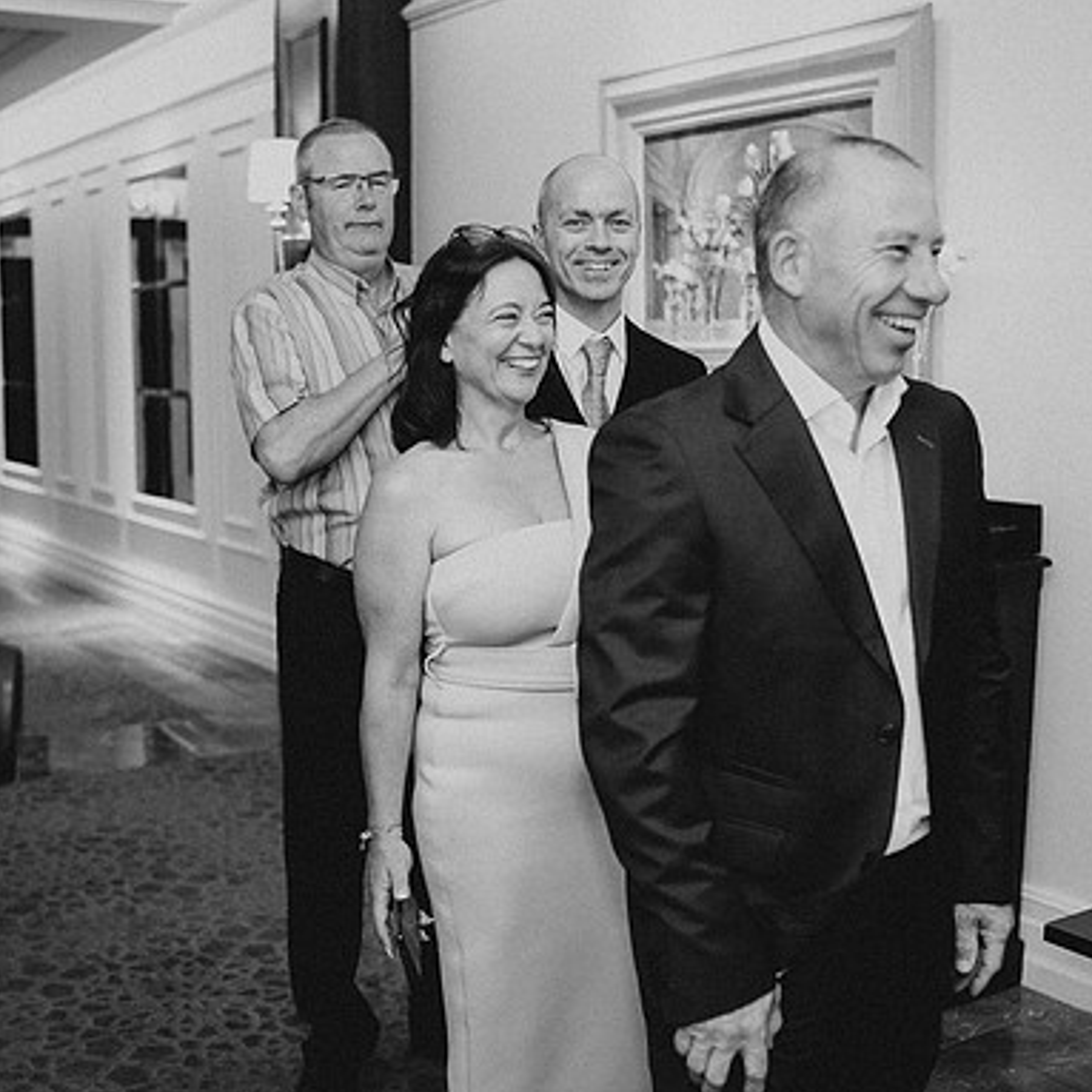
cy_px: 546
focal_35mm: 45
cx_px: 505
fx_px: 1606
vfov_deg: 37.6
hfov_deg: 37.5
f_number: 2.2
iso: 640
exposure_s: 1/200
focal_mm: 35
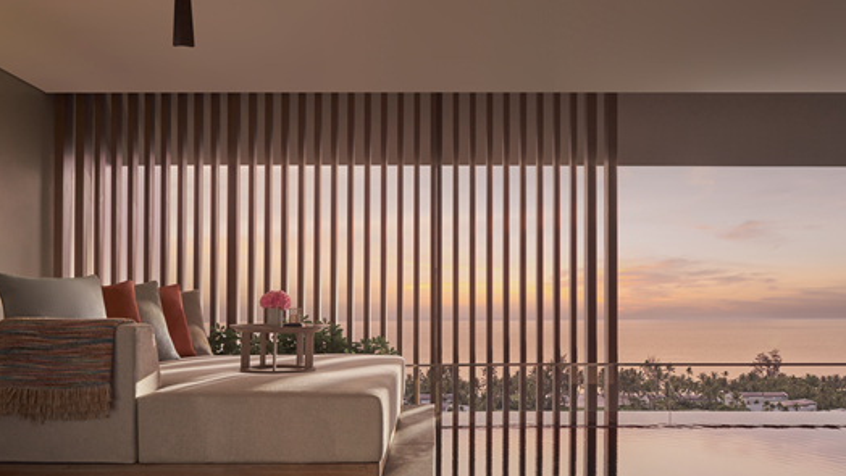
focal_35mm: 30
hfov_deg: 64.3
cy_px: 281
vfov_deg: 38.8
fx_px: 673
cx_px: 426
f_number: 4
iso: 400
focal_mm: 25
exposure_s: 1/100
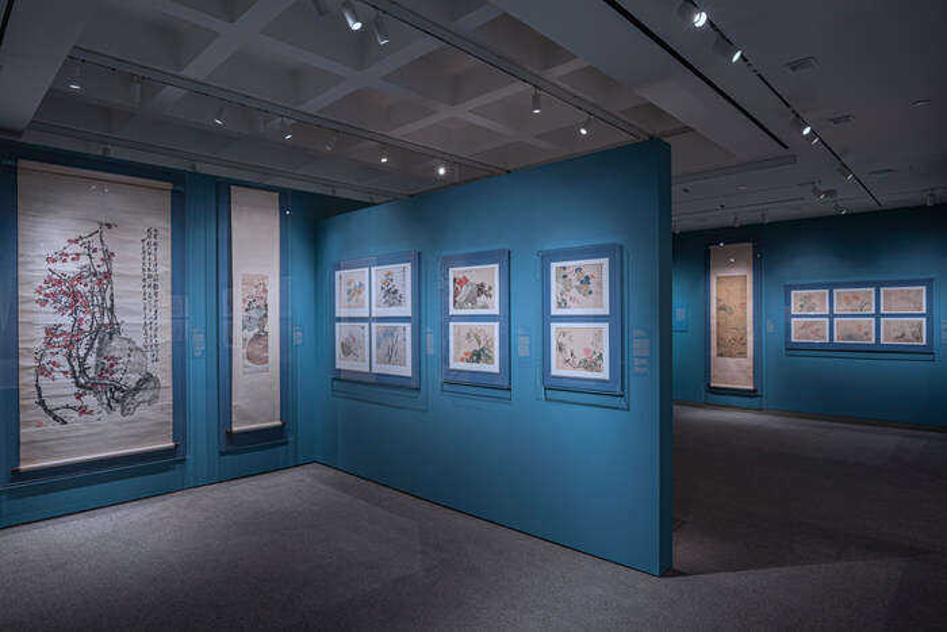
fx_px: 526
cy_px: 316
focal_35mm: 20
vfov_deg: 62.0
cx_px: 474
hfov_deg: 84.0
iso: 100
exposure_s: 1.6
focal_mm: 20
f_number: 8
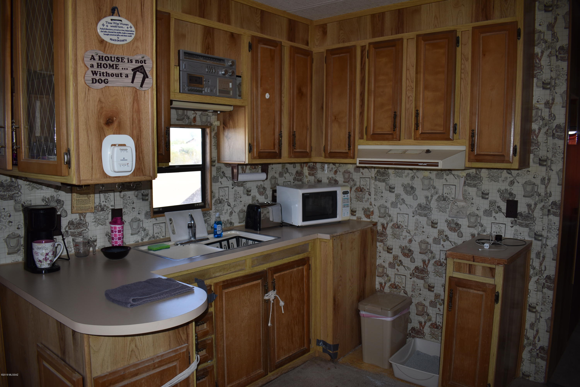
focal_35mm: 27
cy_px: 194
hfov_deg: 67.4
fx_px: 435
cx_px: 290
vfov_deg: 47.9
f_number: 3.5
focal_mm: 18
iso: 100
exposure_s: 1/200
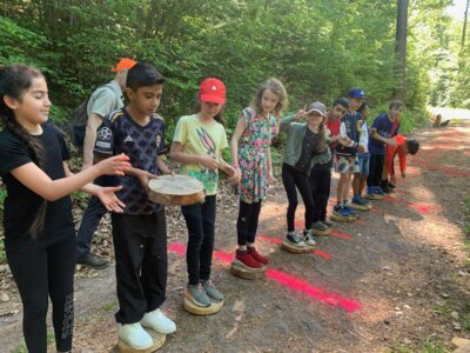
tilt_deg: -7.7
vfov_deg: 53.1
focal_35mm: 26
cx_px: 235
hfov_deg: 67.3
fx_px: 353
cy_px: 176
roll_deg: -0.6
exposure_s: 1/121
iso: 100
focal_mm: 4.25
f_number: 1.8
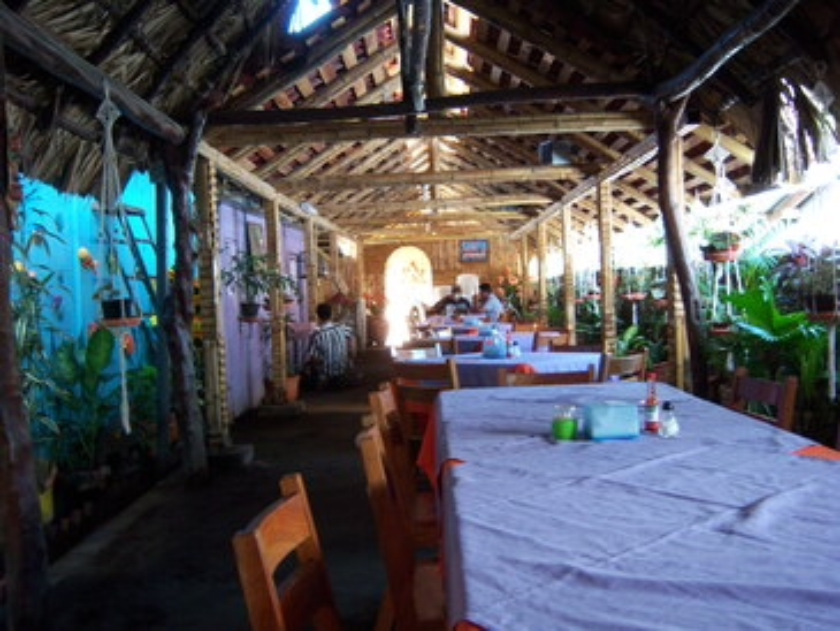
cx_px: 420
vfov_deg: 39.7
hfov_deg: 51.3
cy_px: 316
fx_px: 874
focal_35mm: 36
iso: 160
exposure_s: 1/25
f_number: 2.8
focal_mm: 7.5
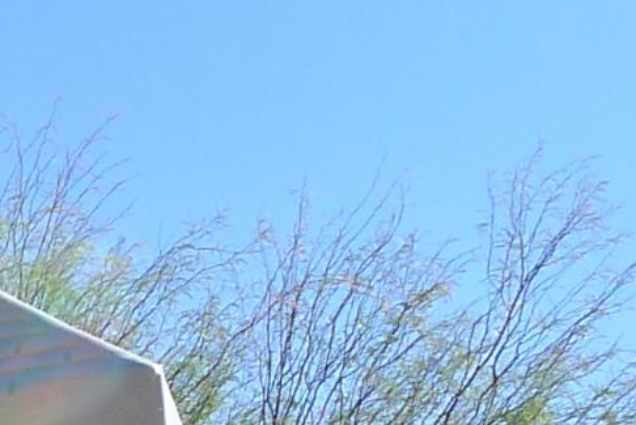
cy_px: 1149
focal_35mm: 148
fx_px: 2617
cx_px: -822
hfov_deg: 11.7
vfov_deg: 8.2
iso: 80
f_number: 4
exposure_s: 1/500
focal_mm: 5.1
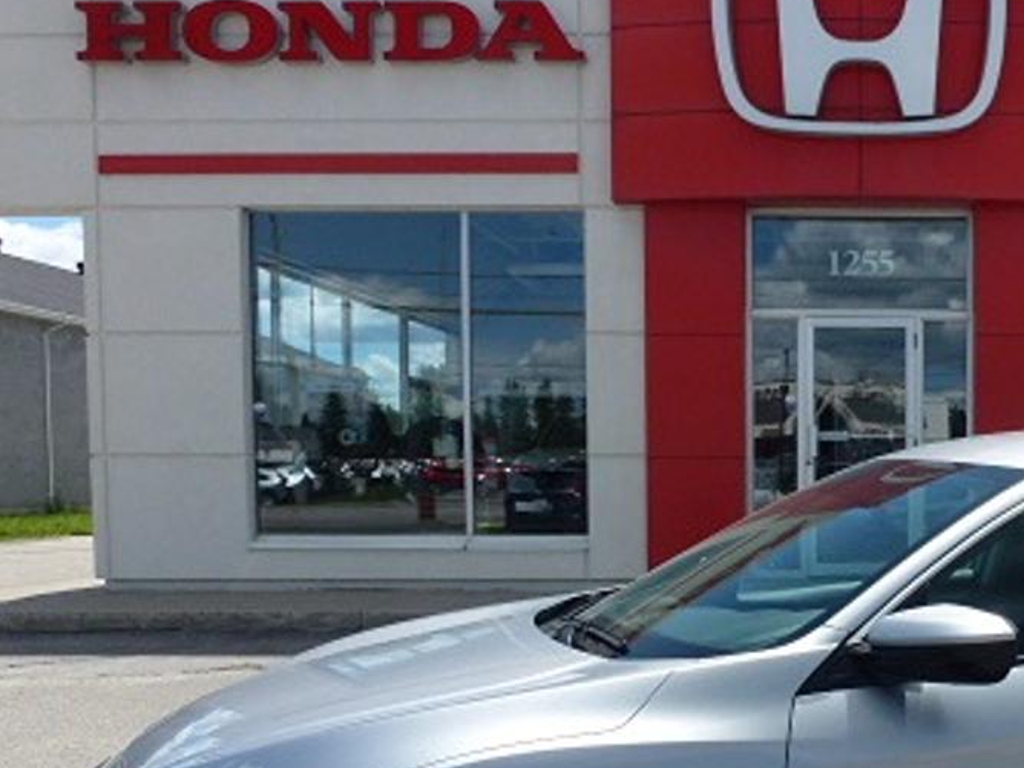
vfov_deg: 30.9
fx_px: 1361
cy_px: 590
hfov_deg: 38.6
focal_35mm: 46
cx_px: 907
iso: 100
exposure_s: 1/800
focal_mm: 4.3
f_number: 4
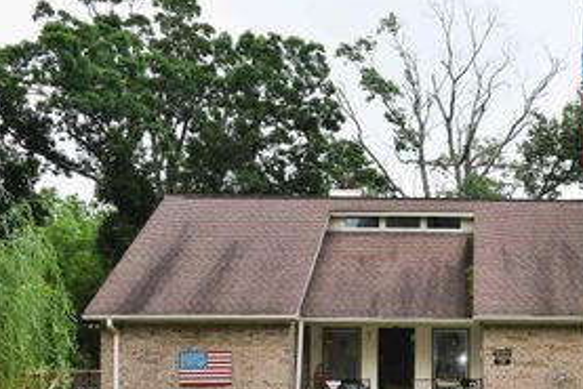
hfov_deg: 33.3
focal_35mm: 57
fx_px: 922
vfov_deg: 23.3
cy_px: 343
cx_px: 522
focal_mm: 21
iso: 450
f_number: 5.6
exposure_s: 1/125
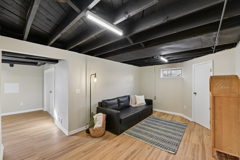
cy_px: 80
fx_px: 93
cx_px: 120
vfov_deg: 81.2
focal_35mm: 14
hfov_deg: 104.3
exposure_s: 1/25
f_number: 8
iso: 400
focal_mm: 14
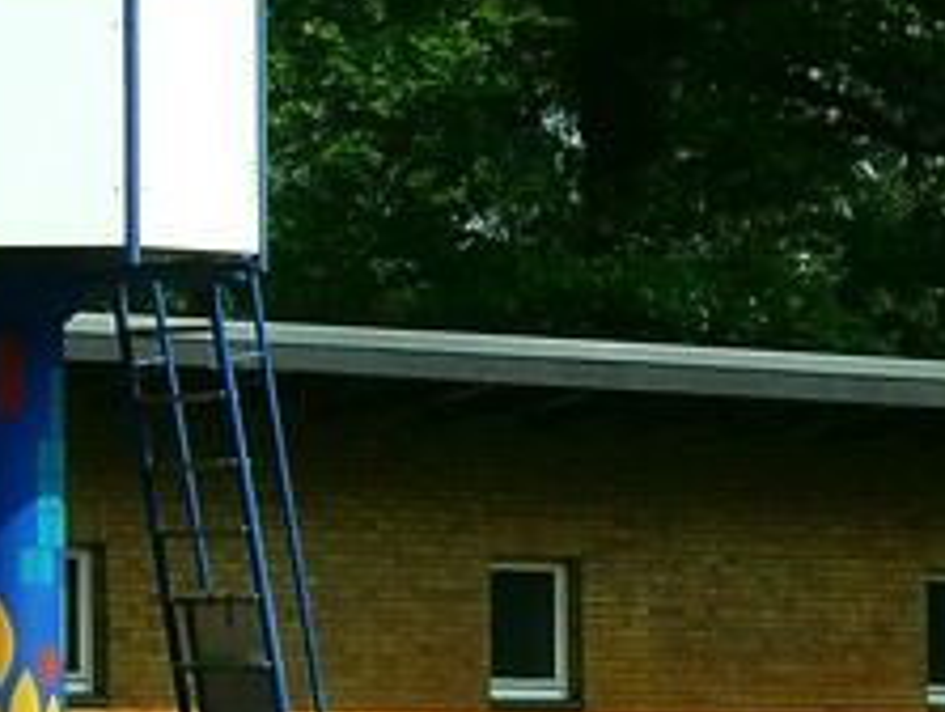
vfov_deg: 3.9
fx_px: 10473
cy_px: 678
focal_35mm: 383
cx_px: -742
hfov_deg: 5.1
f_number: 6.3
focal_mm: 15.9
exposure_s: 1/125
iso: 100
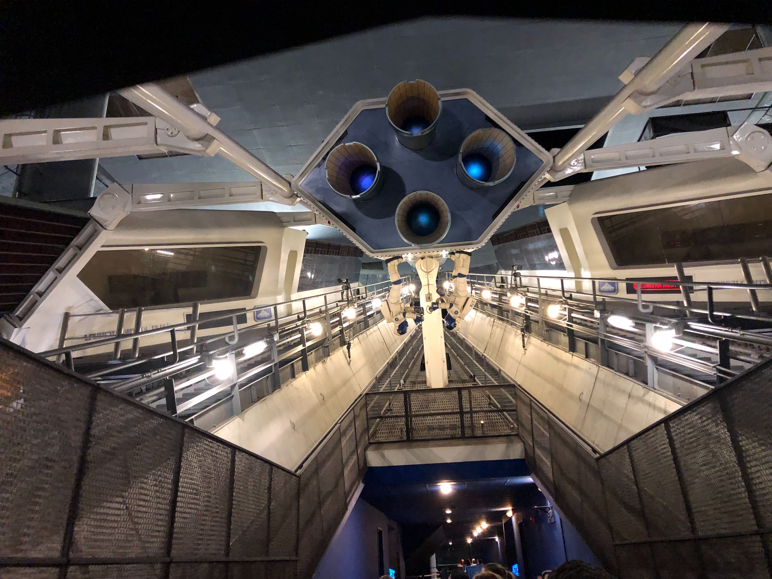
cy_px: 290
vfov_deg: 49.7
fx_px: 624
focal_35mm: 28
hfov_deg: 63.4
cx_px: 386
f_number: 1.8
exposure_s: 1/15
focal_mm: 3.99
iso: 100
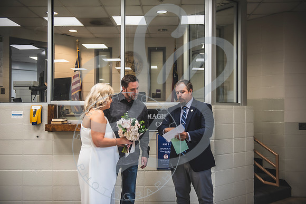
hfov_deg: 50.7
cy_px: 102
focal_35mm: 38
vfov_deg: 35.0
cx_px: 153
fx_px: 323
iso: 500
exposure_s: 1/160
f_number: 2.8
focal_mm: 38
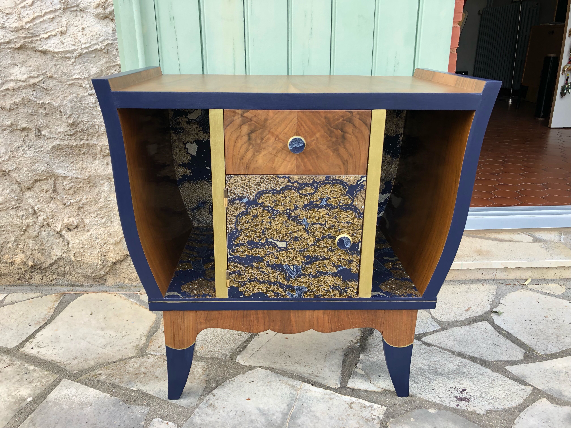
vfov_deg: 49.7
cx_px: 286
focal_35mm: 28
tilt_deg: -19.6
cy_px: 214
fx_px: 462
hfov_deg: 63.4
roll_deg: -0.4
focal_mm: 3.99
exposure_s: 1/120
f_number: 1.8
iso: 40
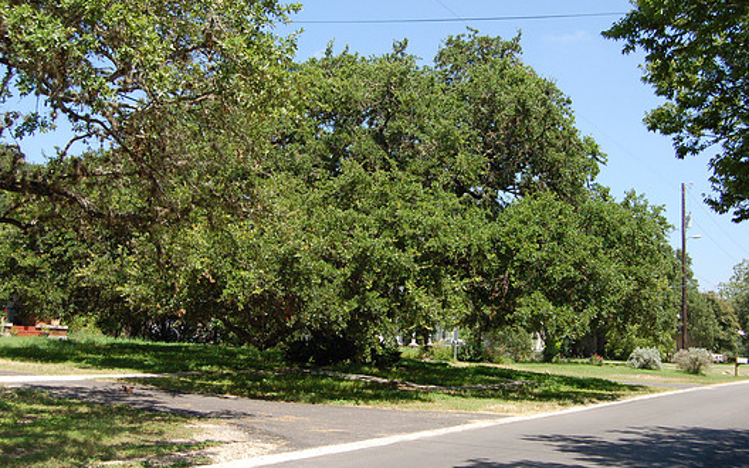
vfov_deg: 27.4
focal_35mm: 47
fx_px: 959
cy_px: 207
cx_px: 374
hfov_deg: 42.6
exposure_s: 1/1600
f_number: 5.6
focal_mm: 28
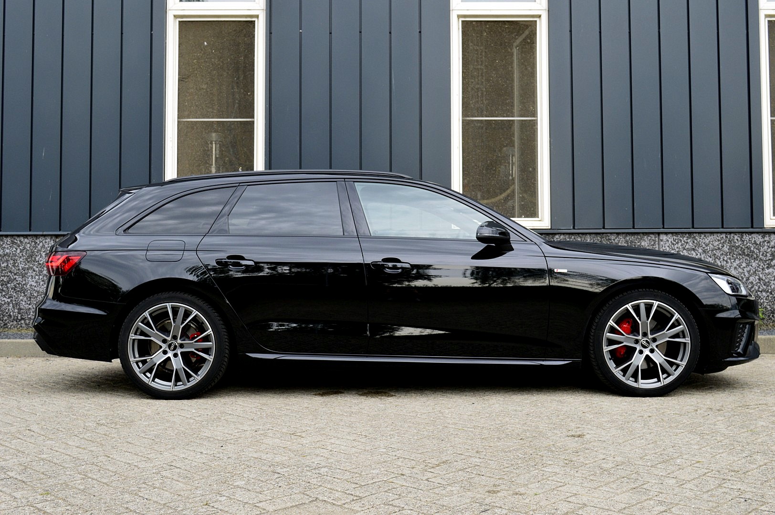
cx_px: 388
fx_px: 839
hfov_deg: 49.6
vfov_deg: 34.2
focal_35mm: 39
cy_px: 258
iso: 400
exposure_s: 1/60
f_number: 8
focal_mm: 26
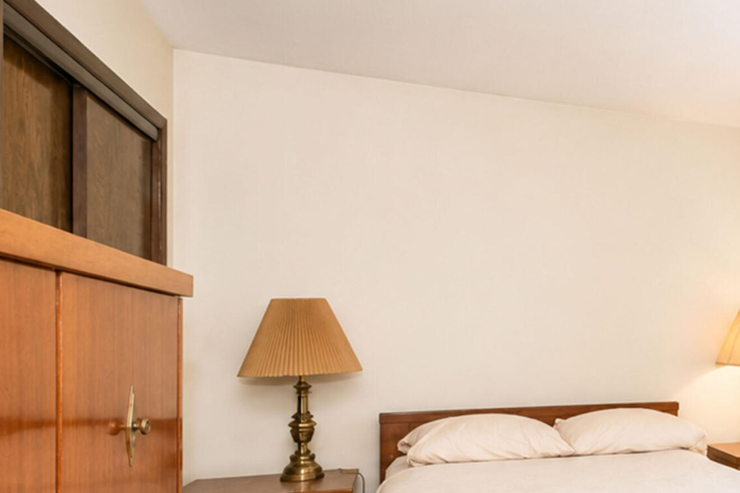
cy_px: 368
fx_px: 699
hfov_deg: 45.8
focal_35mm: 34
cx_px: 759
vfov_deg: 37.9
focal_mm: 10
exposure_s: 1/100
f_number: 9
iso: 2000
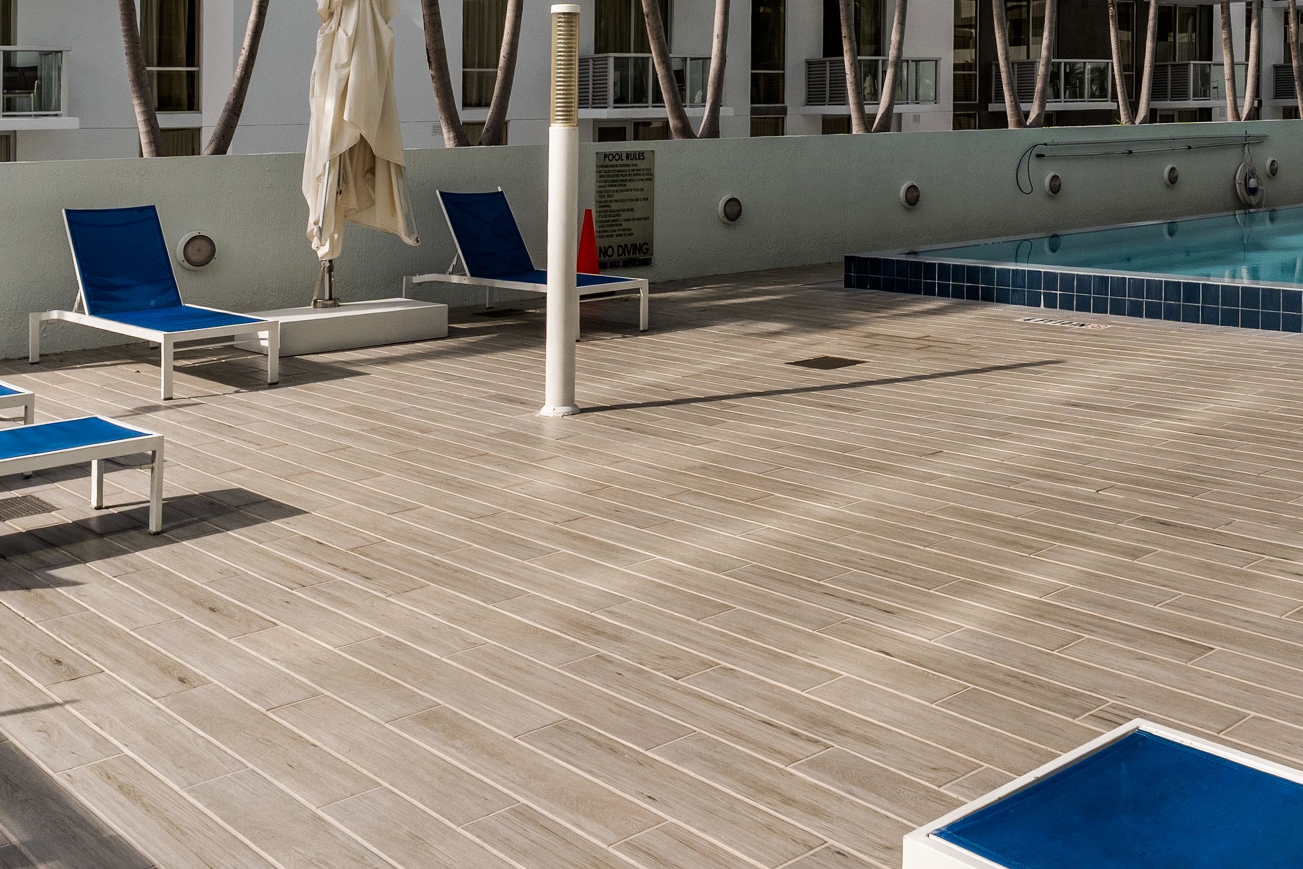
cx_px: 901
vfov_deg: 33.4
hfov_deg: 49.5
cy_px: 101
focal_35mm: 38
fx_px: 1375
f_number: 11
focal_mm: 14
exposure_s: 1/250
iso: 200
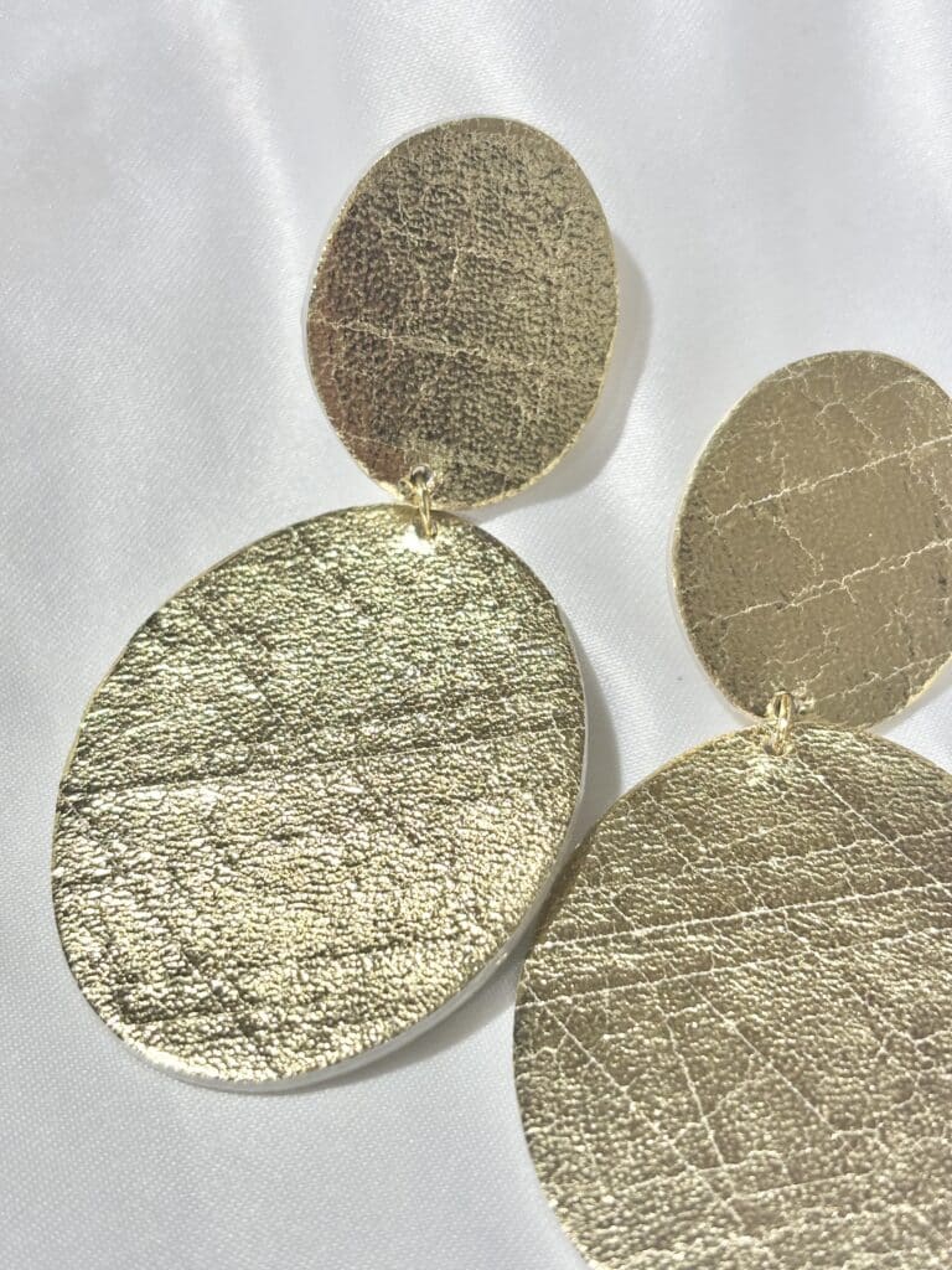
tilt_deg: -40.4
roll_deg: +7.7
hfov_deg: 28.0
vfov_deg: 36.8
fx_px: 1907
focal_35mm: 52
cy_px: 635
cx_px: 476
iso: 32
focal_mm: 5.96
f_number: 1.6
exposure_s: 1/238
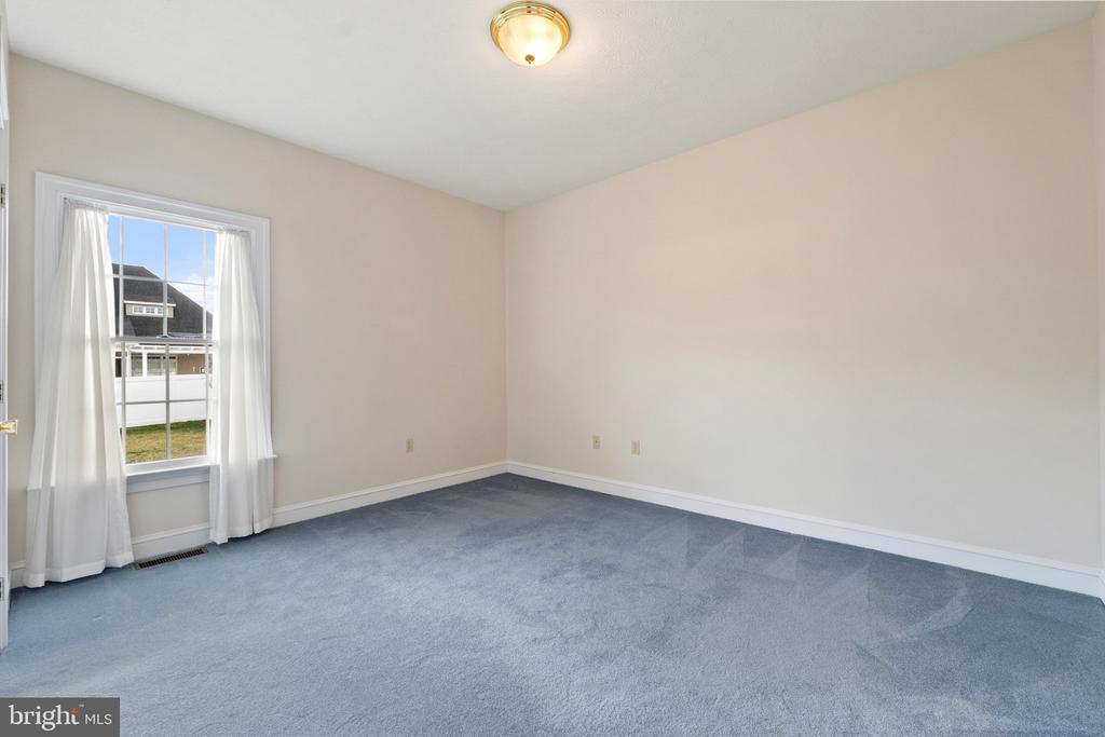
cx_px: 552
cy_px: 368
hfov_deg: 100.4
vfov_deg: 77.3
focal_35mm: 15
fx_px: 460
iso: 640
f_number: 8
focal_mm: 10
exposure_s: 1/4
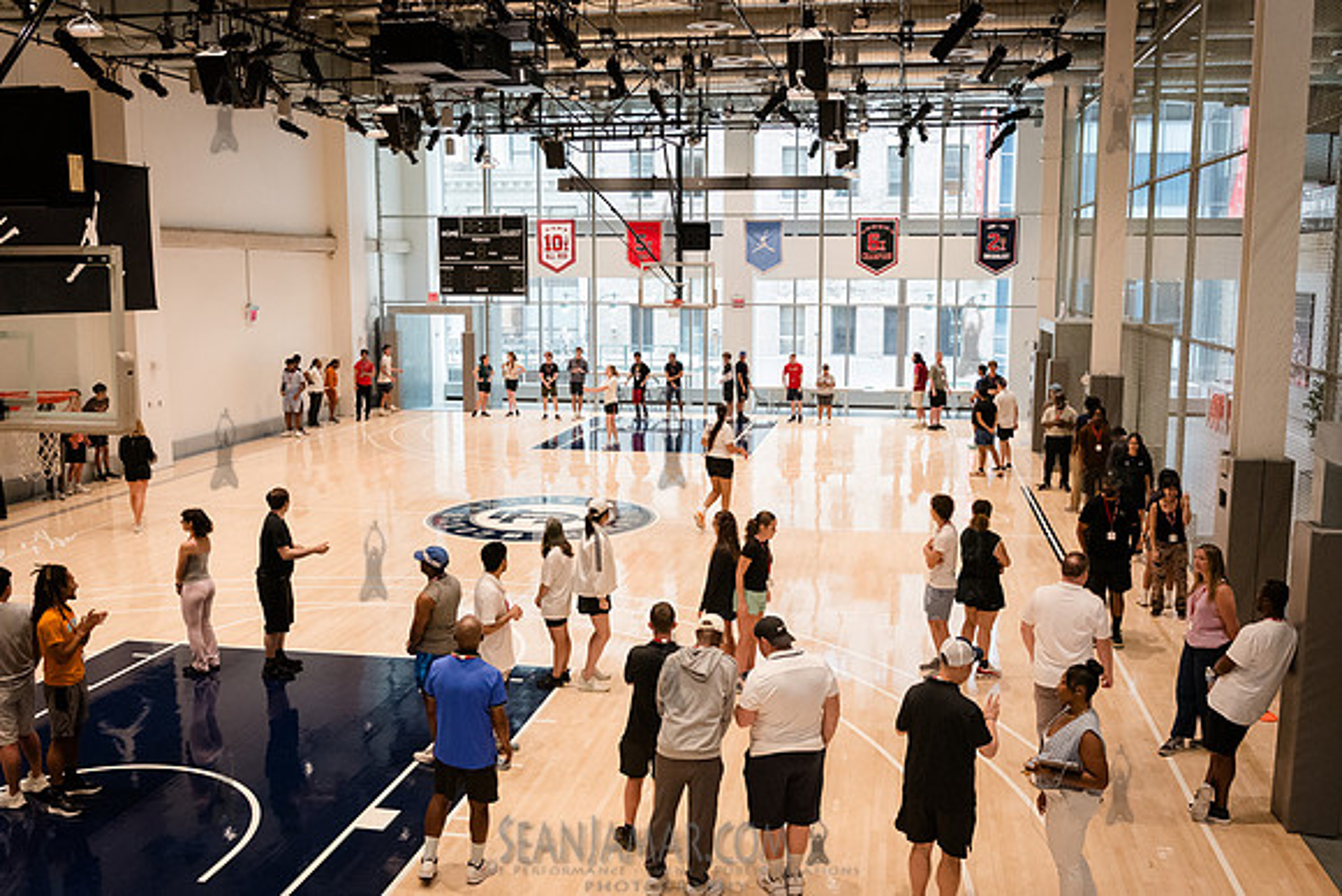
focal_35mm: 33
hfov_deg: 56.5
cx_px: 671
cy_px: 448
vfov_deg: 39.5
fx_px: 1248
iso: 5000
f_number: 4
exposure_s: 1/500
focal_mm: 31
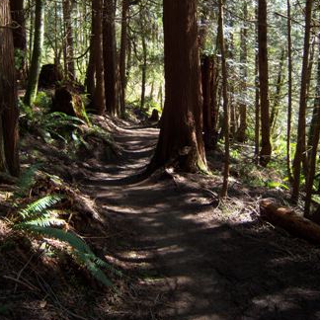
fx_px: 460
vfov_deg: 38.0
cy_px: 112
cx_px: 156
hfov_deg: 38.3
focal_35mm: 44
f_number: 2.8
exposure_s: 1/60
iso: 80
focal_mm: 7.5
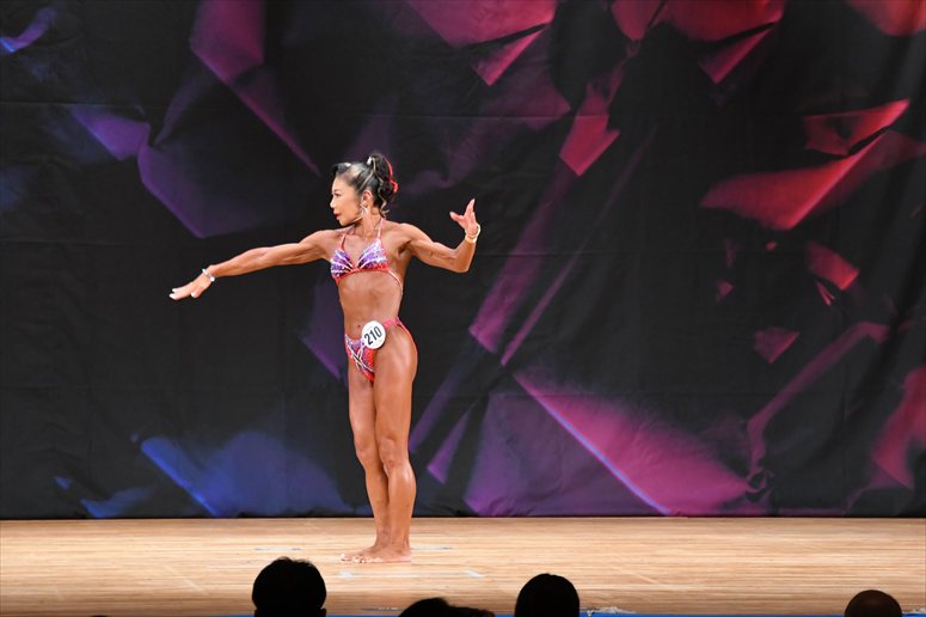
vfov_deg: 5.7
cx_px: 463
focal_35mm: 240
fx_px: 6170
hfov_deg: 8.6
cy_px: 308
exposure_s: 1/400
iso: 3600
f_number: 5.6
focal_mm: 160
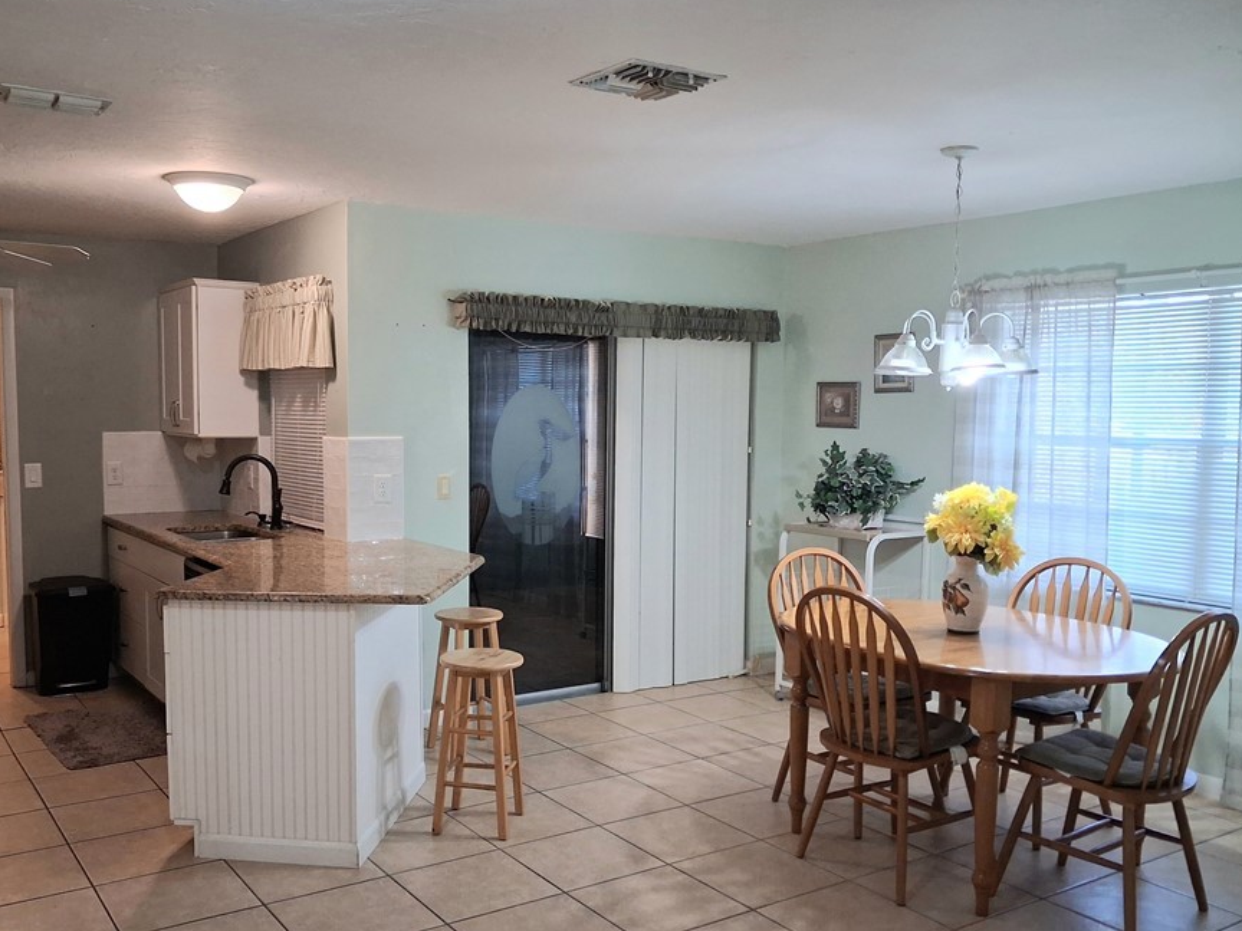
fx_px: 1148
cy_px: 496
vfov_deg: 44.1
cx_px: 526
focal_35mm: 32
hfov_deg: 56.6
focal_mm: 4
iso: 500
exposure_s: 1/120
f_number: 1.8
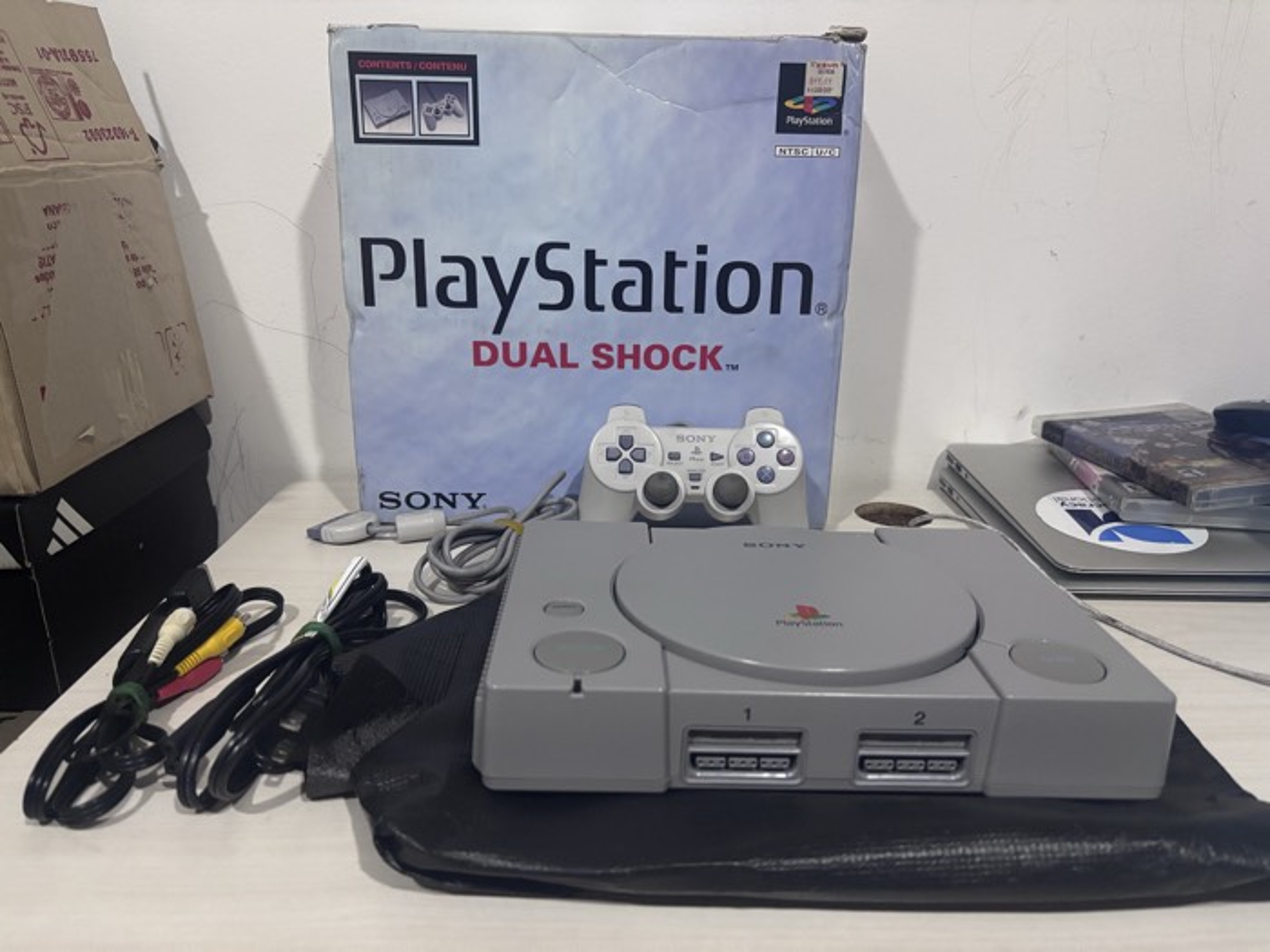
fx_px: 954
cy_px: 476
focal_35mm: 26
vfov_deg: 53.1
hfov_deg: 67.3
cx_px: 635
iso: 640
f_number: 1.6
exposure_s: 1/40
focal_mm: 5.96
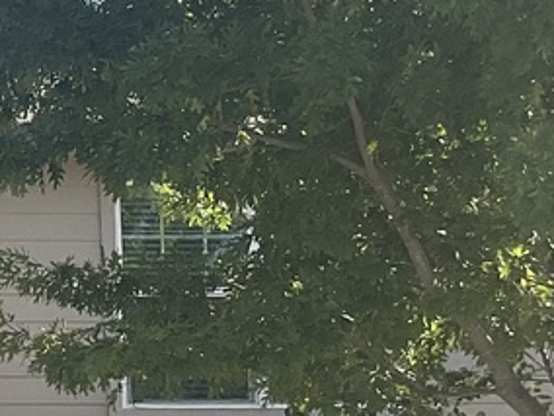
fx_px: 2353
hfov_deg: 12.8
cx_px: -267
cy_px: 428
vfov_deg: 10.0
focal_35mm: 147
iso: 16
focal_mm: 3
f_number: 1.8
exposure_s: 1/1035
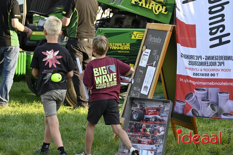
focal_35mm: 155
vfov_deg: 8.8
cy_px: 78
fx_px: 1002
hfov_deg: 13.3
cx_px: 116
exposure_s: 1/320
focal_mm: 155
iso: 320
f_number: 4.8
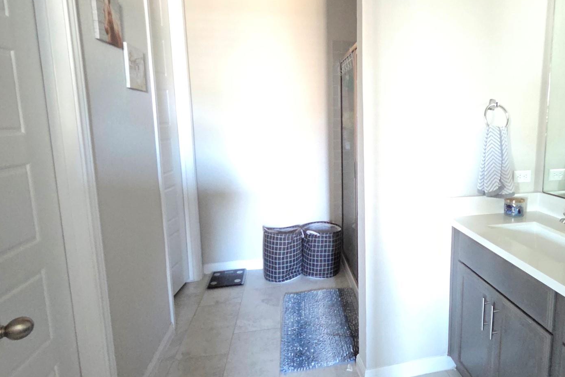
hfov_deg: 81.8
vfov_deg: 61.7
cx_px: 365
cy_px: 164
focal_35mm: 20
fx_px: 314
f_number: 2.2
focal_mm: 2.2
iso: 3200
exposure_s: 1/17.2
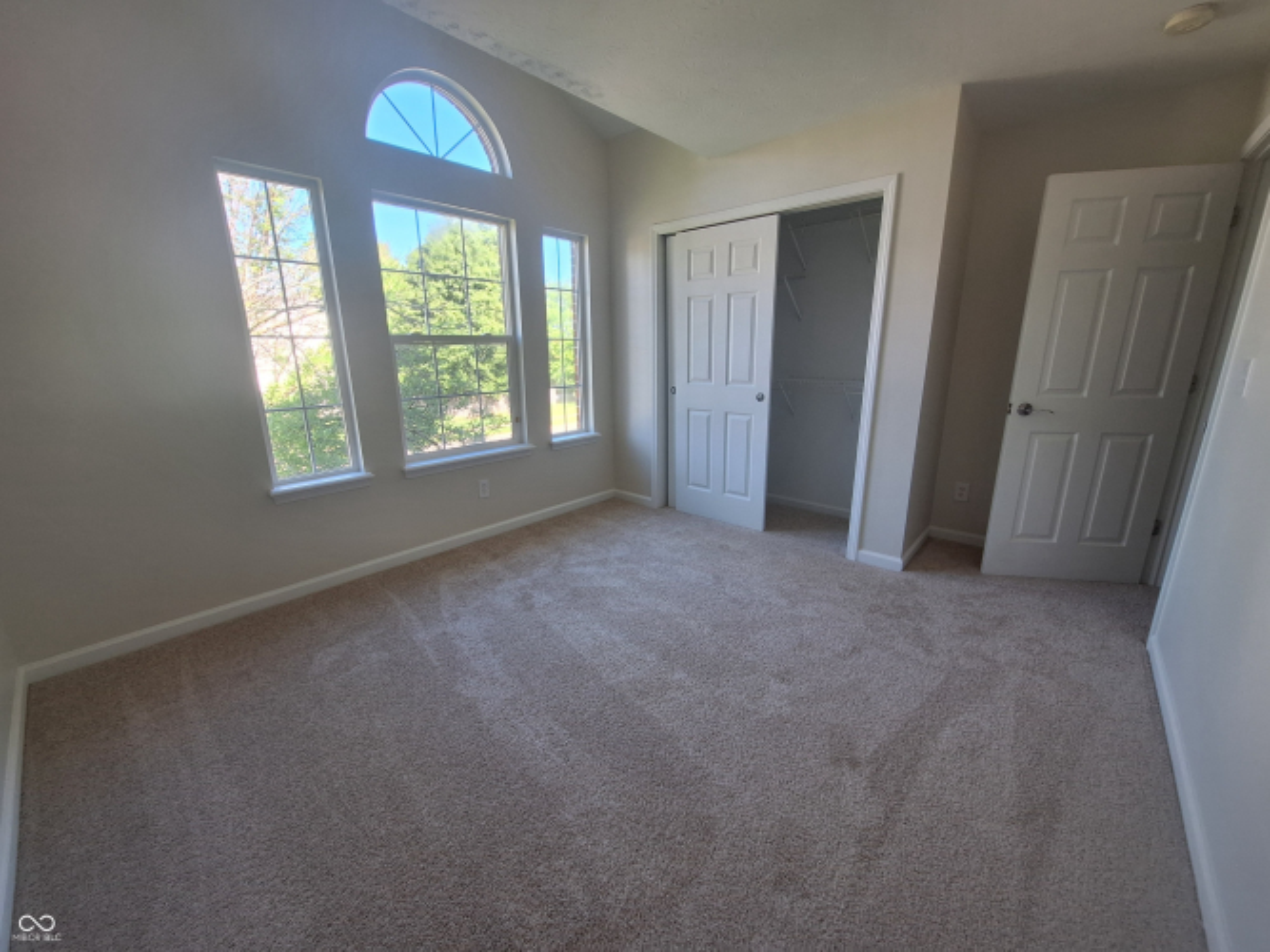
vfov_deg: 89.9
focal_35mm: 13
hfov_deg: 106.2
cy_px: 476
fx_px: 477
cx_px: 635
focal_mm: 1.74
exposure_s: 1/100
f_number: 2.2
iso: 64
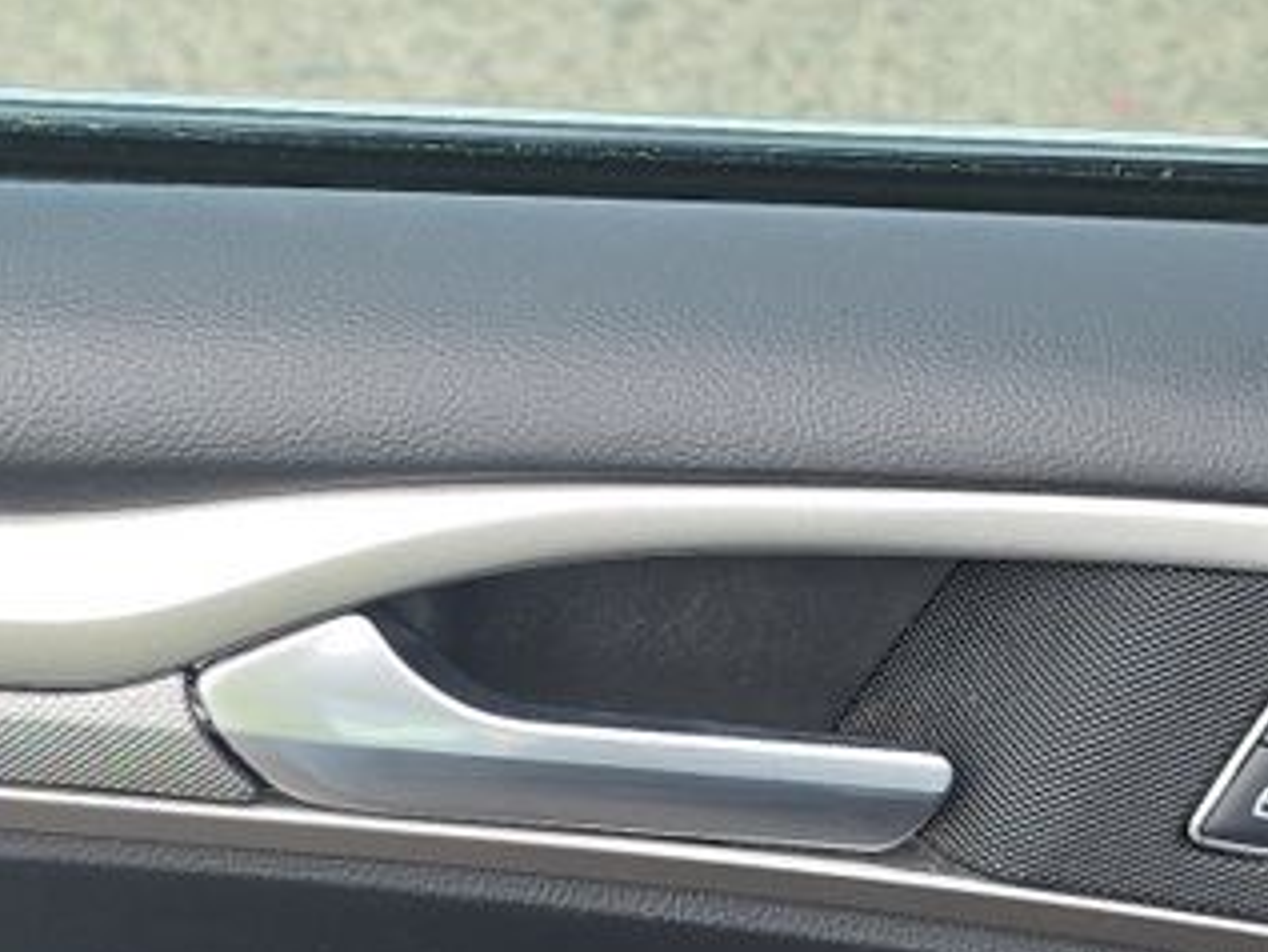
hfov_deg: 16.8
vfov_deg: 12.6
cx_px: 152
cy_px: 912
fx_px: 4251
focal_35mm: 116
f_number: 1.4
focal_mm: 6.5
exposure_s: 1/124
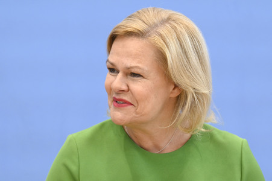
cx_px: 136
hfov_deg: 12.8
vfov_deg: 8.6
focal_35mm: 160
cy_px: 90
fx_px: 1208
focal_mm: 160
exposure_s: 1/320
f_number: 6.3
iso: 2500
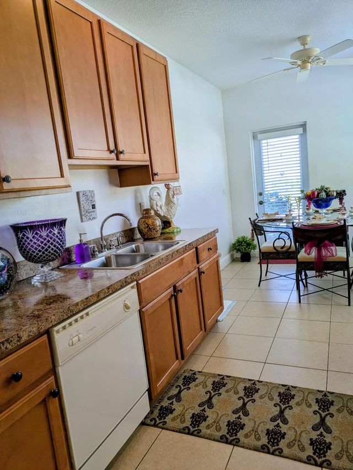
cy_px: 235
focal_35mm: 25
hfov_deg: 54.9
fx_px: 340
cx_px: 176
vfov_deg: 69.4
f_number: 1.89
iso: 58
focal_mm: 5.43
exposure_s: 1/120
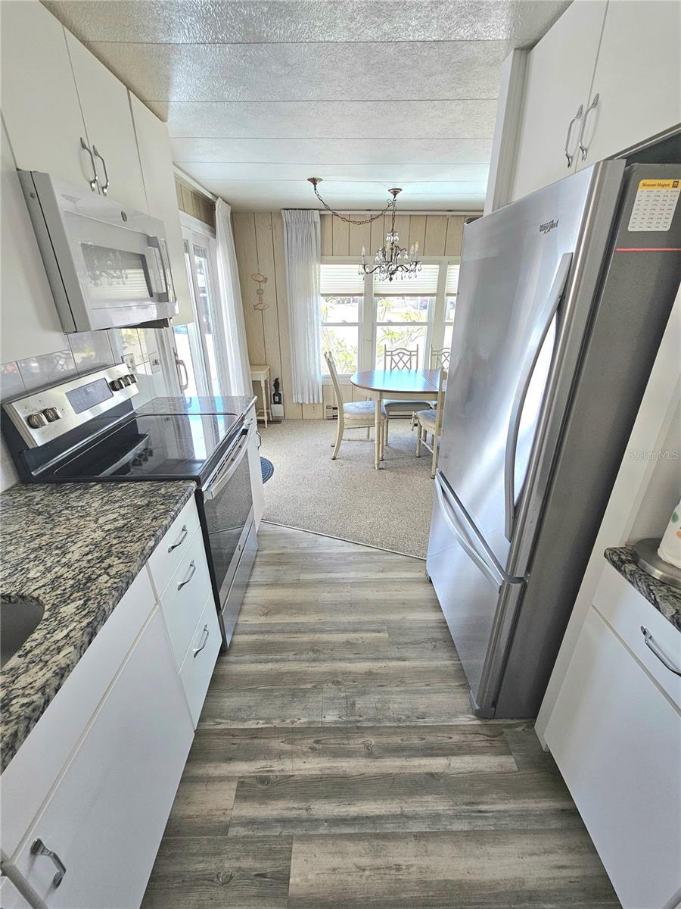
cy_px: 454
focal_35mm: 13
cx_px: 340
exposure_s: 1/60.2
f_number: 2.2
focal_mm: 2.2
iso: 64
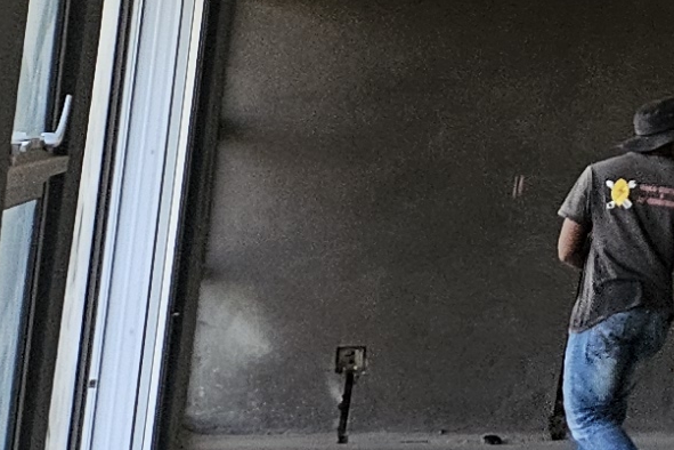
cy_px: -219
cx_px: 1963
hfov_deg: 9.9
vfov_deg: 8.3
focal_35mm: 162
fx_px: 3033
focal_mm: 5.4
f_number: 1.8
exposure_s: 1/190
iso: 100
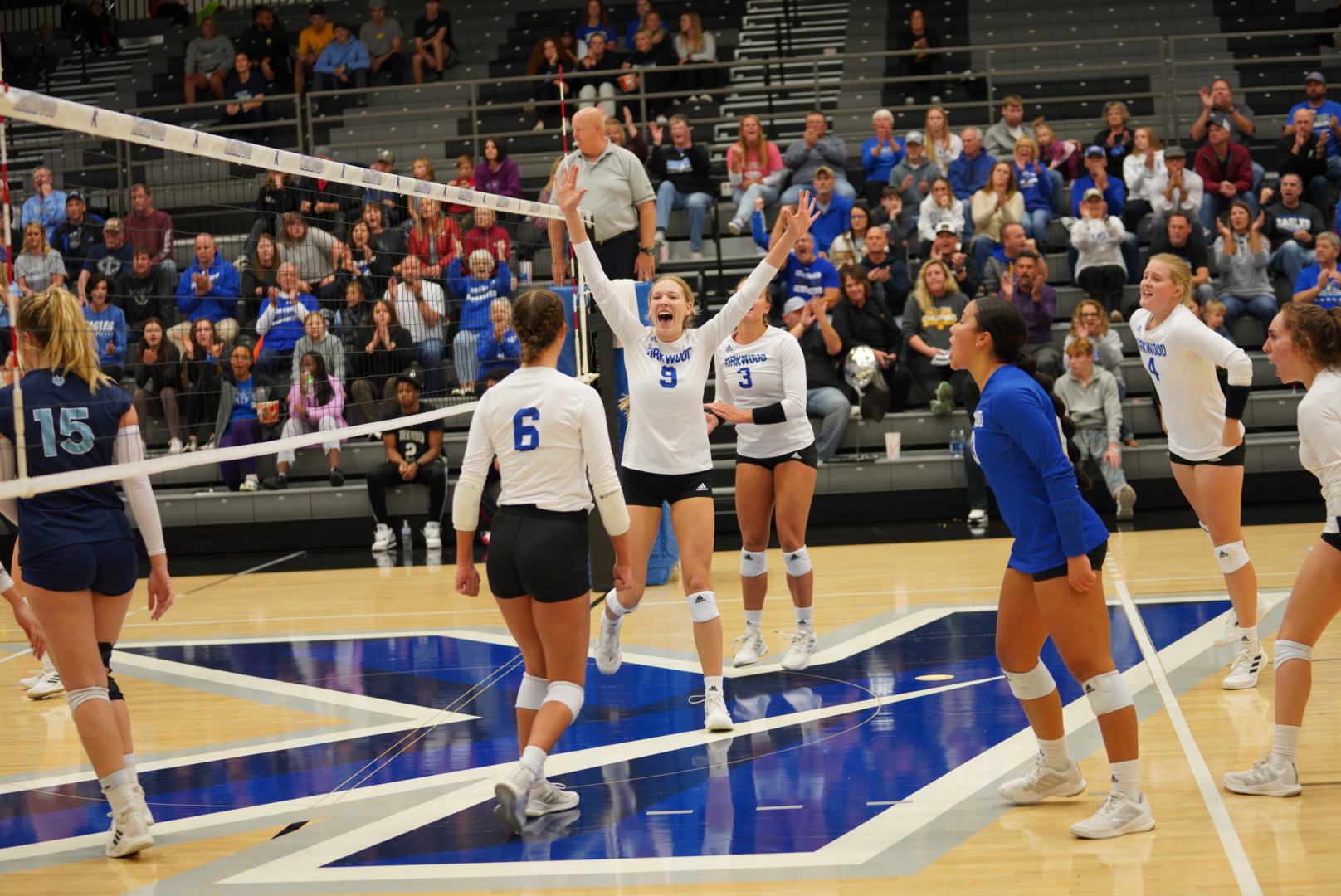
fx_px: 2609
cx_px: 670
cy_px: 448
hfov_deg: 28.8
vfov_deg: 19.5
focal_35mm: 70
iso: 1000
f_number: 2.8
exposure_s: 1/320
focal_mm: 70
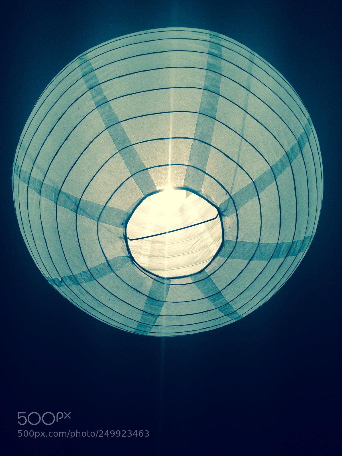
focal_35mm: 33
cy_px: 228
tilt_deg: +73.2
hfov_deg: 42.9
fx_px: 435
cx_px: 171
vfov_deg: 55.4
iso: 50
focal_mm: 4.12
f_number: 2.4
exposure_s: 1/167
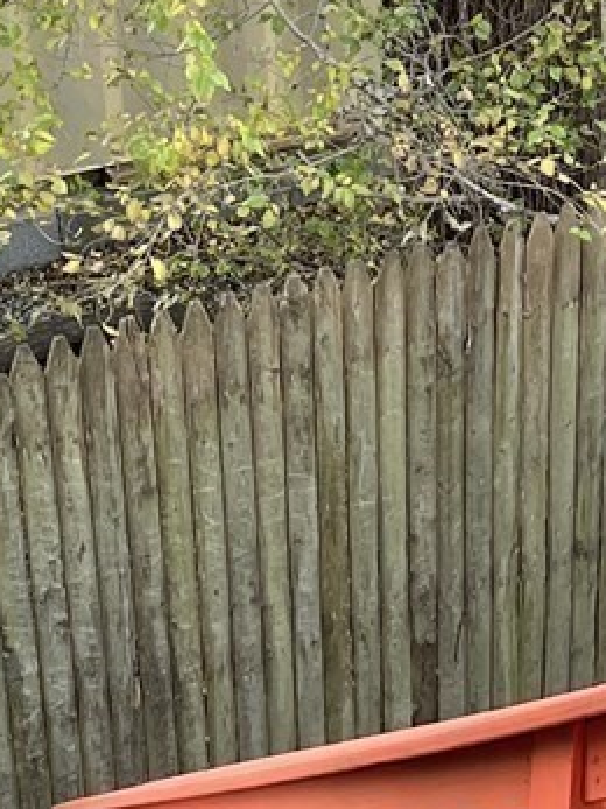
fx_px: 2686
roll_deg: -1.4
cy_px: 643
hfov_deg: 12.7
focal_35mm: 115
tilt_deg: -35.6
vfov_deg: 17.0
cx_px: 606
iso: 80
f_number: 1.6
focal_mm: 5.1
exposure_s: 1/121
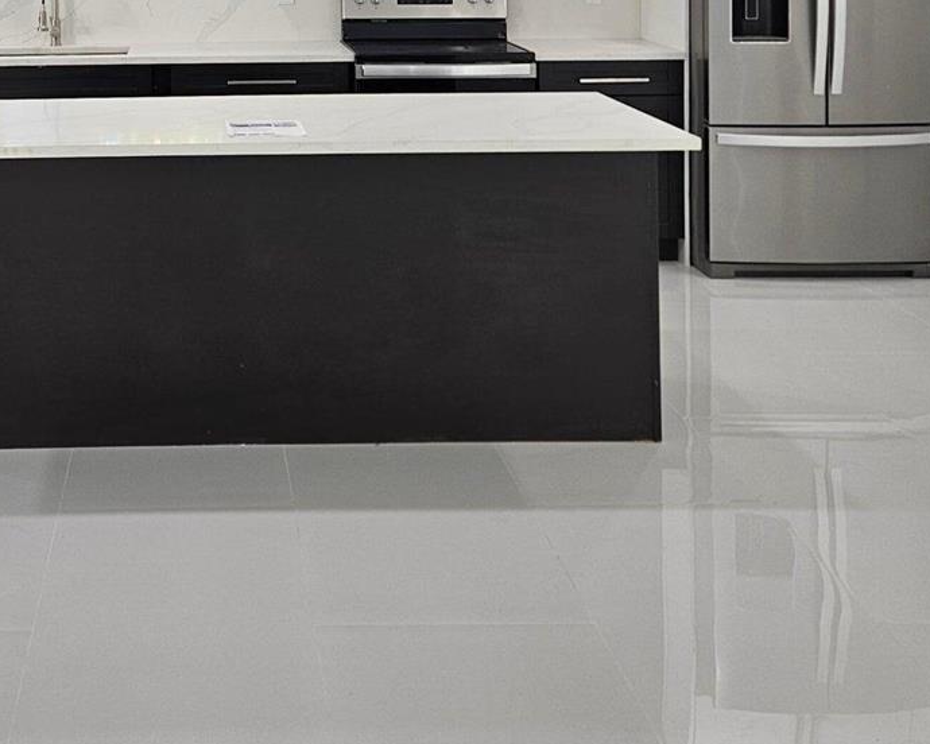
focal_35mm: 52
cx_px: 203
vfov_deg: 27.2
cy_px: -34
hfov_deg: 35.0
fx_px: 1431
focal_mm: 5.4
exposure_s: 1/120
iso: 100
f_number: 1.8
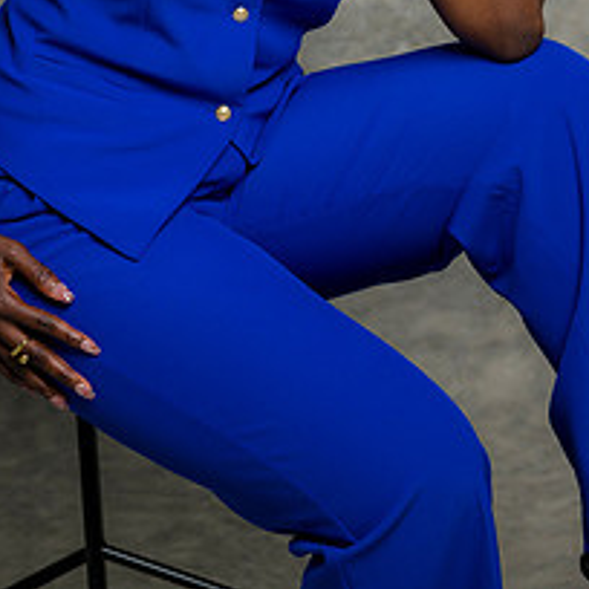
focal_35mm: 159
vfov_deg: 10.9
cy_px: -58
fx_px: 3061
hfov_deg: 11.0
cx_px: 260
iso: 125
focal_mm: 85
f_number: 5
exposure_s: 1/200
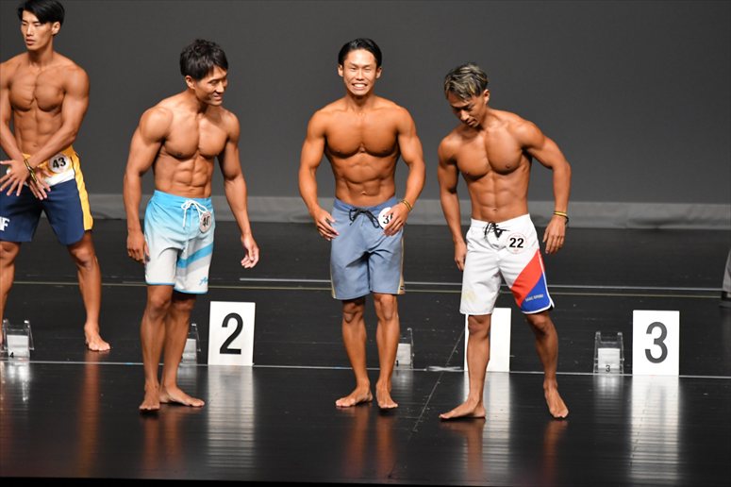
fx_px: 5784
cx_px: 366
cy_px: 244
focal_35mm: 285
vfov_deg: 4.8
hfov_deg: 7.2
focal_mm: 190
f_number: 5.6
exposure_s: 1/400
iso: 2500
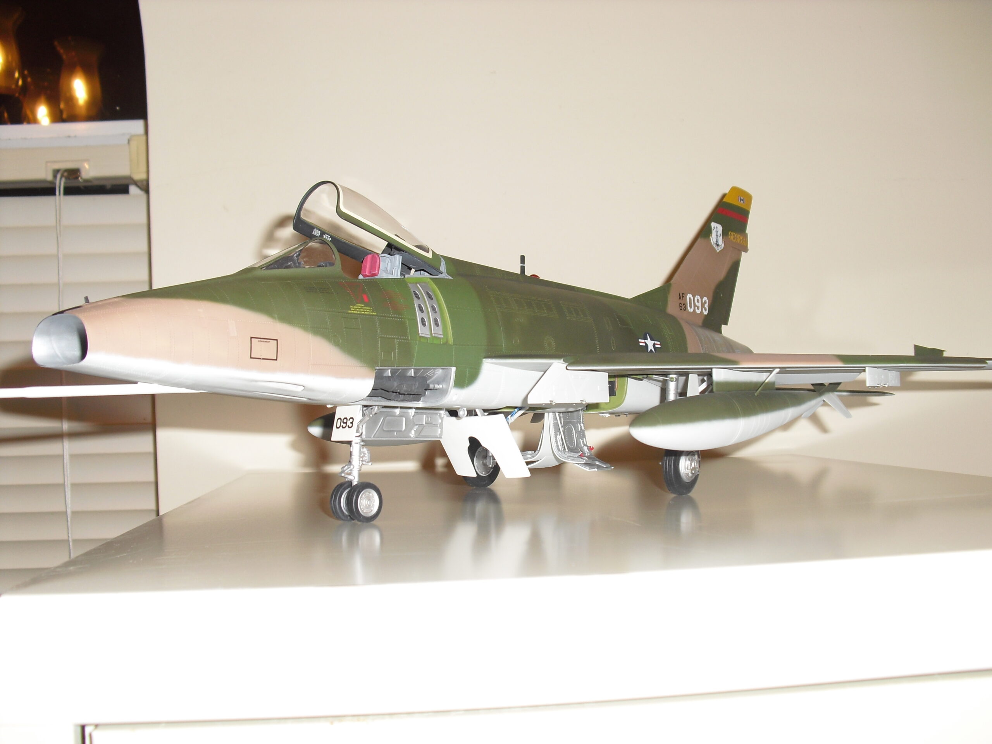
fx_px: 1032
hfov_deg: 51.4
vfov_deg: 39.7
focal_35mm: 36
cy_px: 372
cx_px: 496
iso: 100
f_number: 3.1
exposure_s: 1/60
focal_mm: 6.3
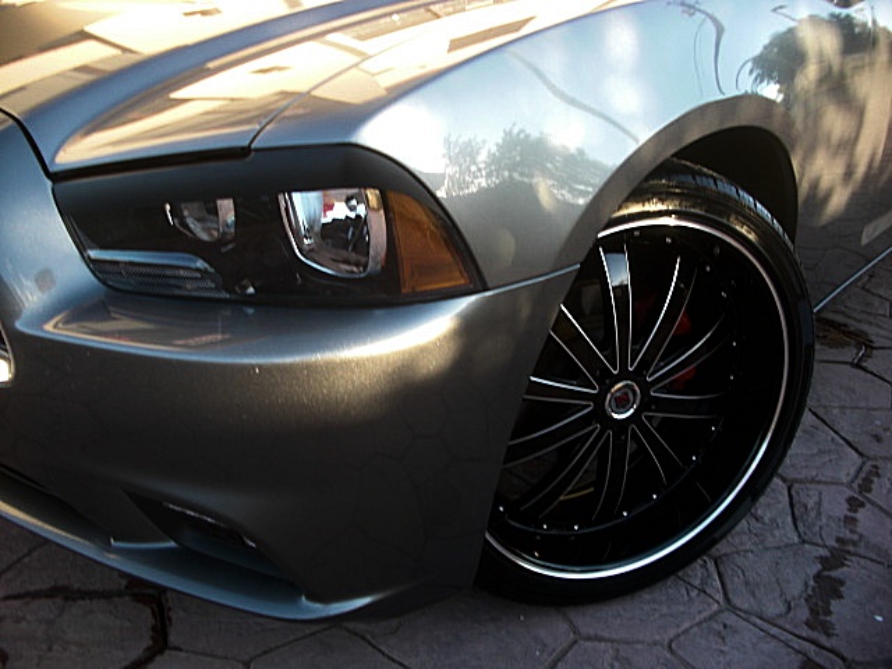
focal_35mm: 36
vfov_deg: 39.7
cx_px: 446
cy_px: 334
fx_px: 928
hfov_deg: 51.4
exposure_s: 1/60
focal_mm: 6.3
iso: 50
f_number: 2.8
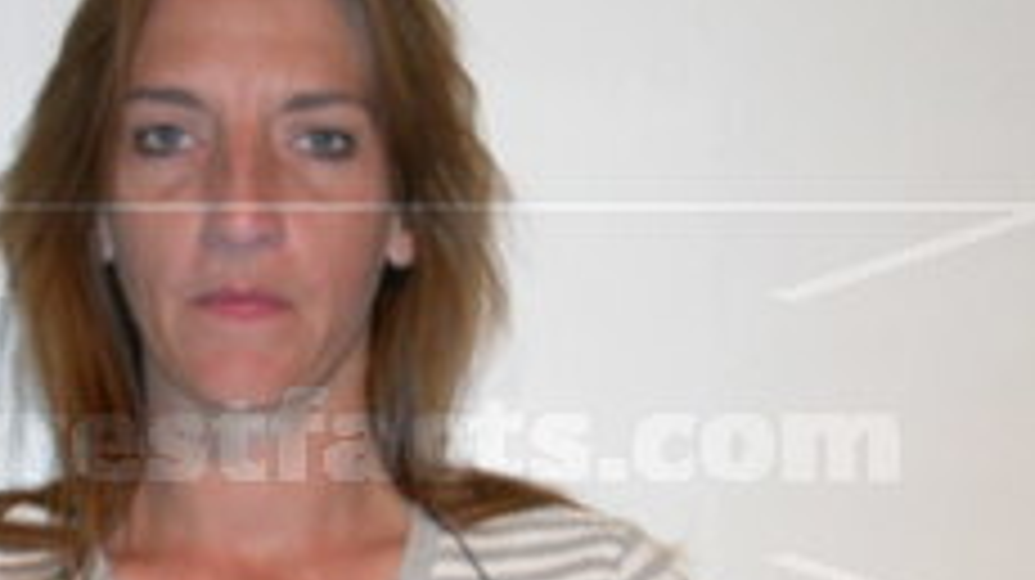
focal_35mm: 116
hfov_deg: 18.4
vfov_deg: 10.4
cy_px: 429
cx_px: 385
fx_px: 3181
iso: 100
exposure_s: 1/60.3
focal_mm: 14.7
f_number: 3.3
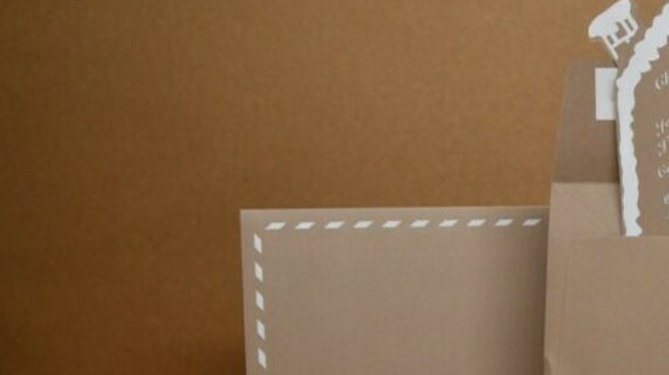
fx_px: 1170
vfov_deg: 17.6
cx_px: 692
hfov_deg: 29.5
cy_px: 409
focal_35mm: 66
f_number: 6.3
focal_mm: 20
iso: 800
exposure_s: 1/160
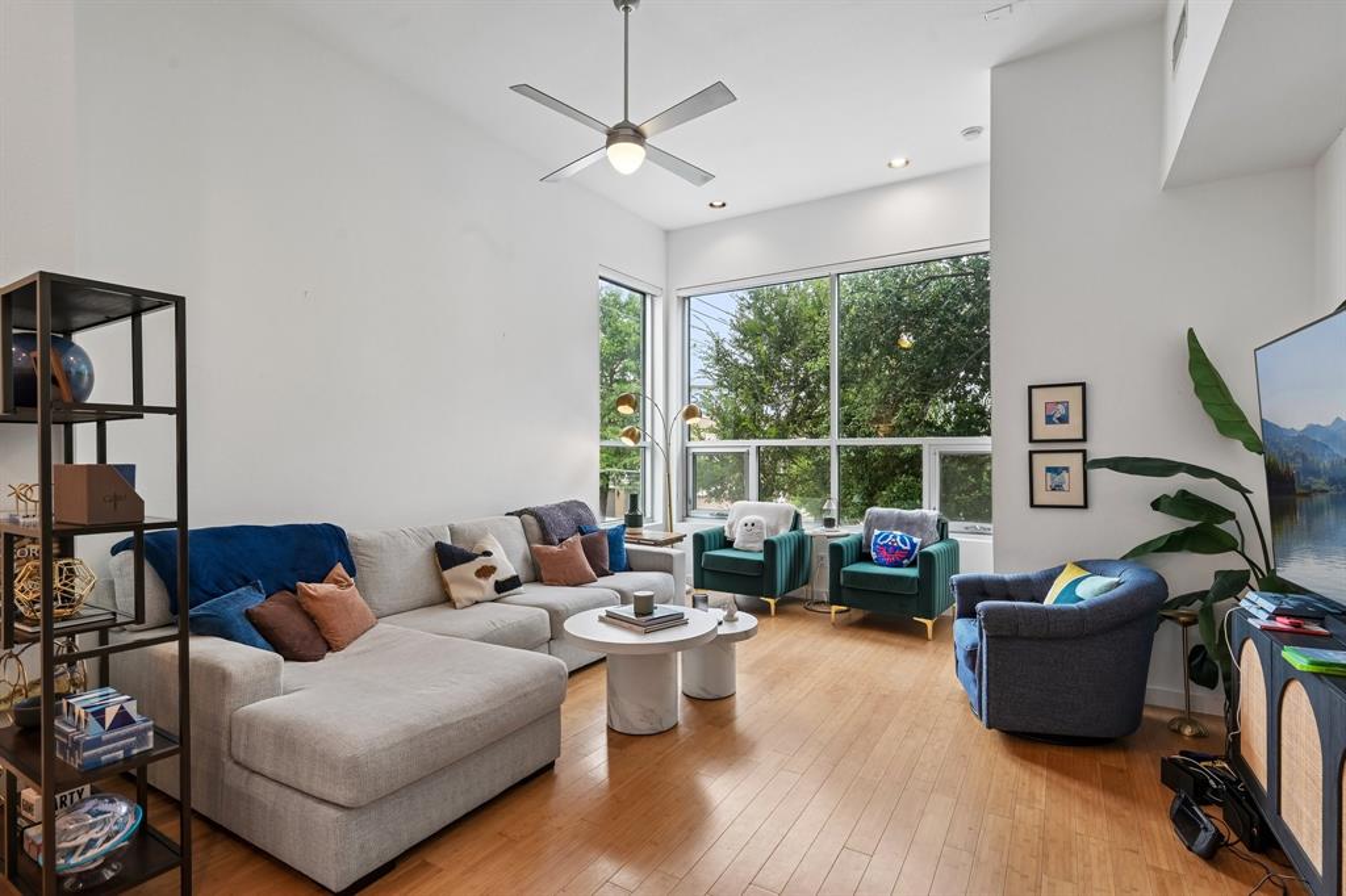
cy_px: 448
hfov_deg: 93.3
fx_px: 635
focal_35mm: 17
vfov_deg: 70.4
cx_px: 673
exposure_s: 1/25
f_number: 8
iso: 400
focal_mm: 17
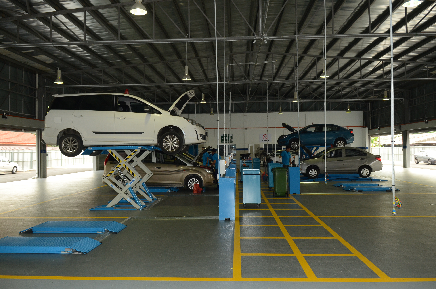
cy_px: 144
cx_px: 218
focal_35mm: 28
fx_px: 344
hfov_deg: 64.7
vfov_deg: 45.5
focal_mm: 19
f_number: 5.6
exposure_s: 1/250
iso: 800
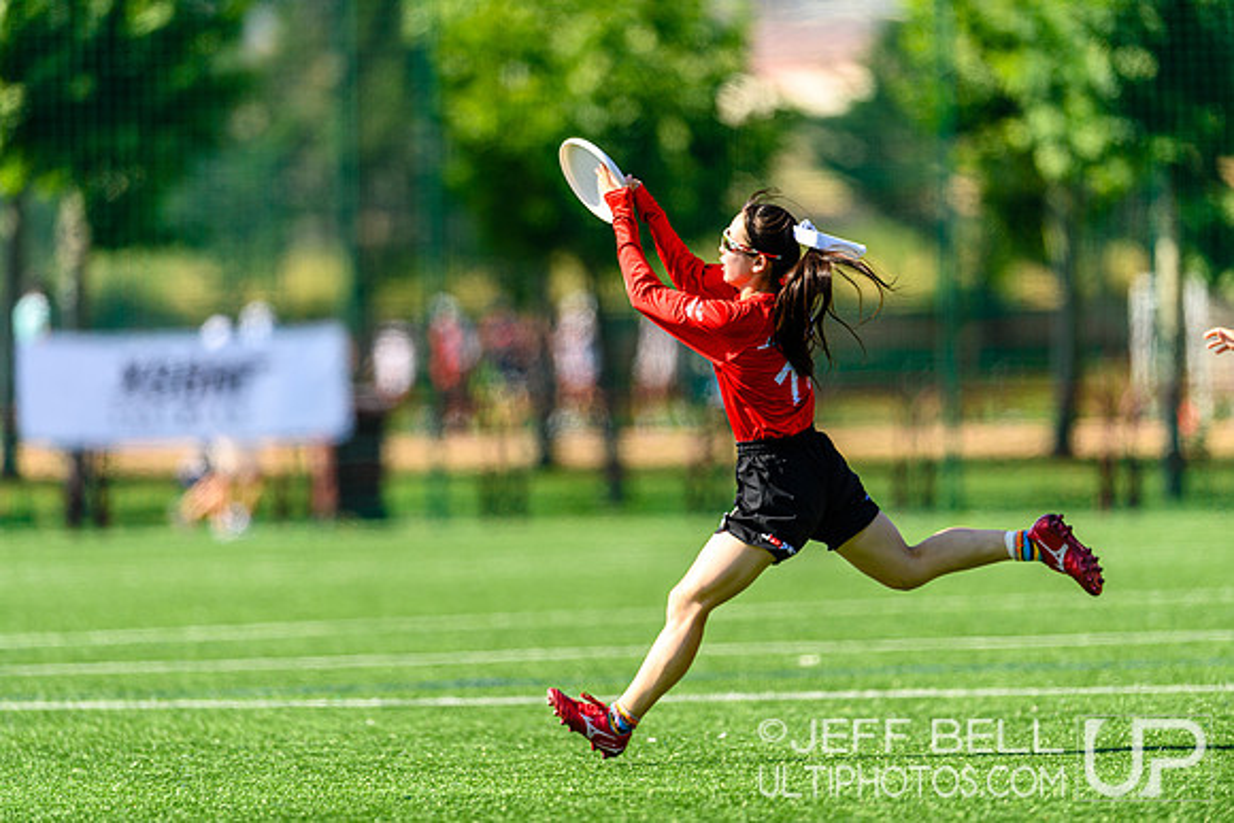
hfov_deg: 5.2
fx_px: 13714
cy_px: 412
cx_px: 617
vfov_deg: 3.4
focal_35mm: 400
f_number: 3.2
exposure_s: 1/1250
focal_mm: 400
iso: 100
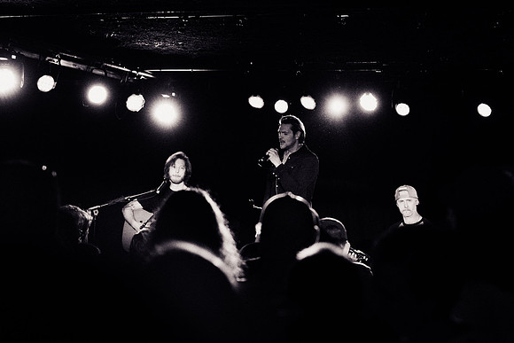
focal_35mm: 81
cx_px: 268
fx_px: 1151
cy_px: 157
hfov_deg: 25.2
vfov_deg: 16.9
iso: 3200
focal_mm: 70
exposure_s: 1/400
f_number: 3.5
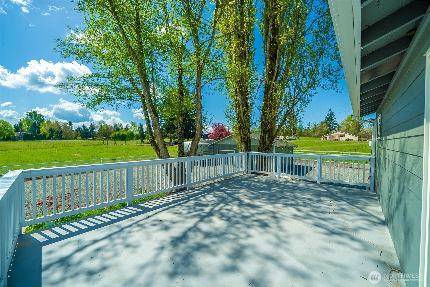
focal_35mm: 13
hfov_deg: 108.3
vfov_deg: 85.5
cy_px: 144
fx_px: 155
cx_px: 215
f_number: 7.1
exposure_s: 1/200
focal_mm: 13
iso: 80
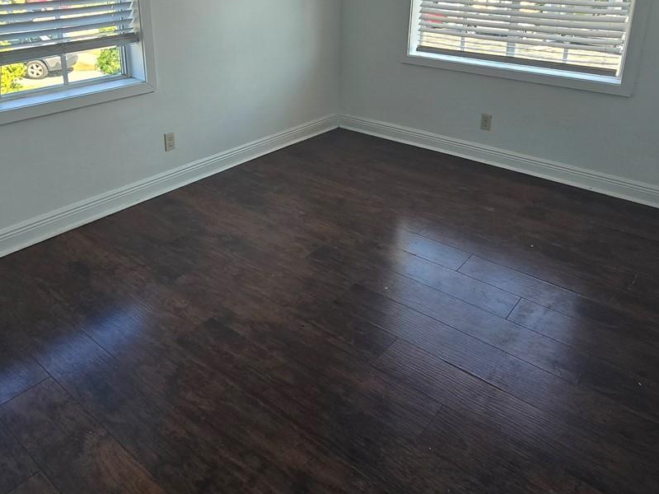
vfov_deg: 51.0
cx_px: 317
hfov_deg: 67.3
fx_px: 495
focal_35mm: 26
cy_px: 127
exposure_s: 1/120
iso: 64
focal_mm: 2.2
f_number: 2.2
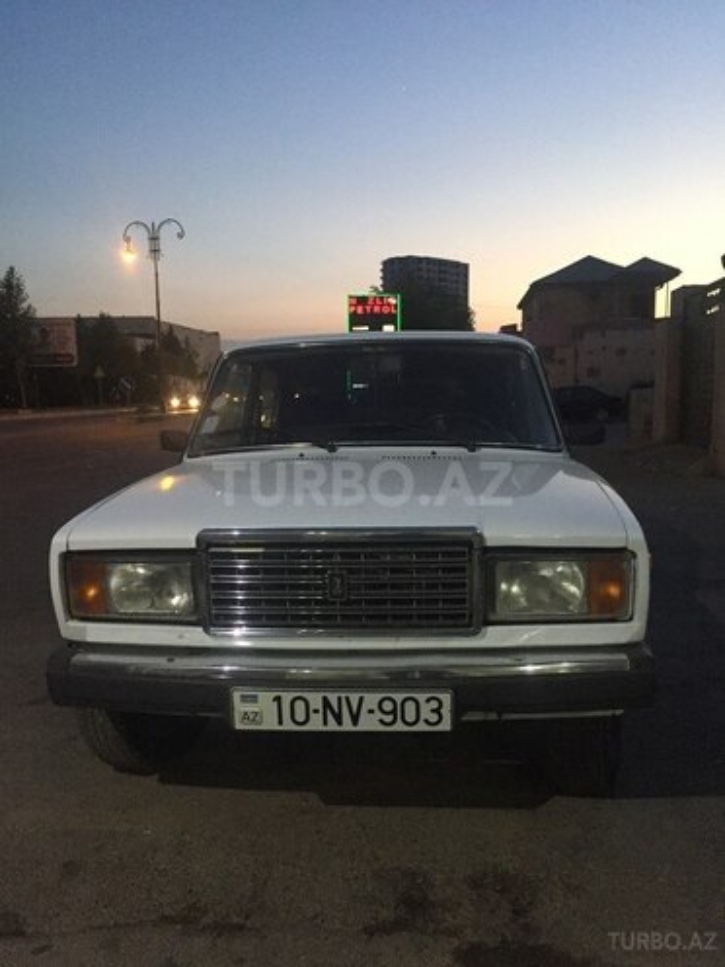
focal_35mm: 29
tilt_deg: -5.3
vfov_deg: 61.7
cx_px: 362
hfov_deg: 48.2
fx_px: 810
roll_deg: +0.9
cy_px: 484
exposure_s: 1/25
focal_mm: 4.15
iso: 250
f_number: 2.2
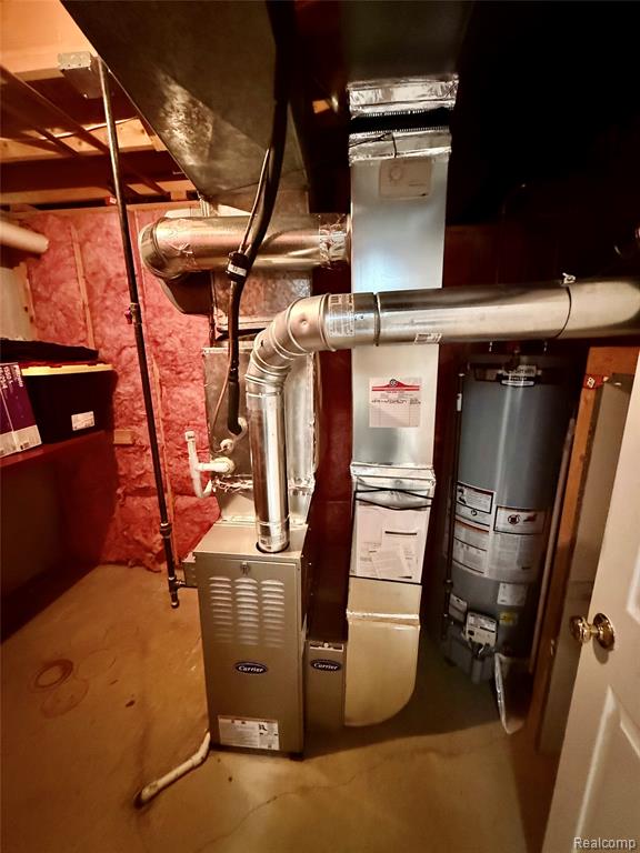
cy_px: 426
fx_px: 345
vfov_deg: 102.1
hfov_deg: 85.7
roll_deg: +0.3
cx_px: 320
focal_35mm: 14
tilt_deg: -12.2
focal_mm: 2.22
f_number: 2.2
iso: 1250
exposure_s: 1/30
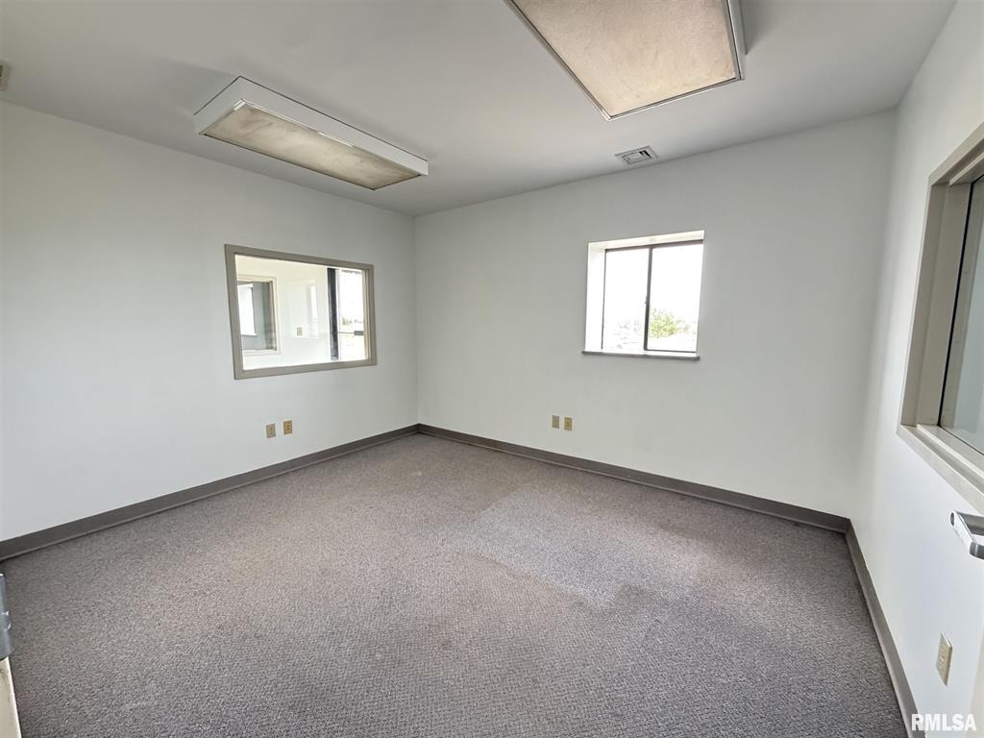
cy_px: 369
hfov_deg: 102.1
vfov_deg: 85.7
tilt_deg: -6.6
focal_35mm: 14
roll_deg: -0.5
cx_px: 492
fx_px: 398
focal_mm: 2.22
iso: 640
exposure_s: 1/60
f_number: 2.2
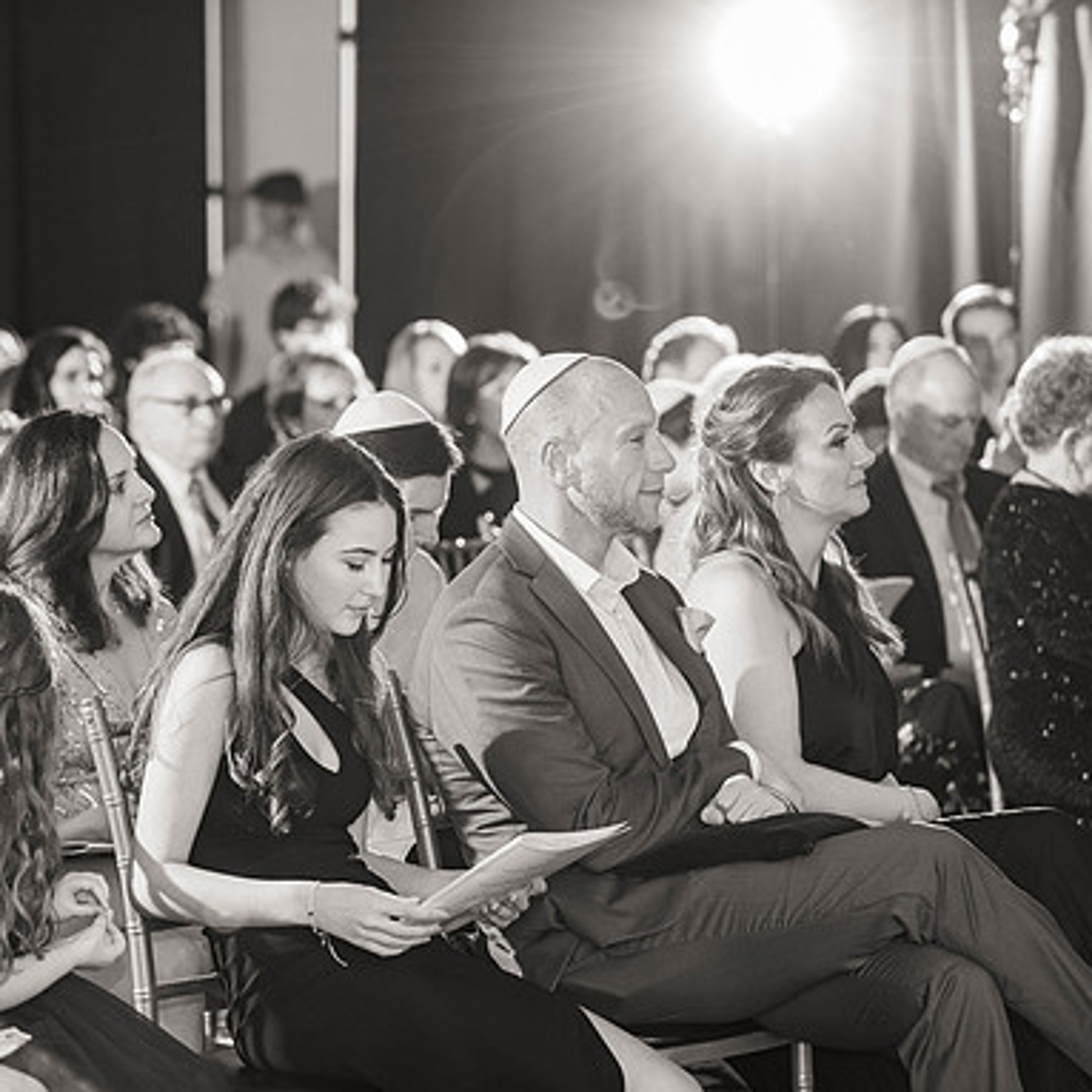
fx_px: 4818
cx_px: 439
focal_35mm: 135
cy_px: 549
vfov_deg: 12.9
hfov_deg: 12.9
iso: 800
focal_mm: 105
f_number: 3.5
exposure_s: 1/125
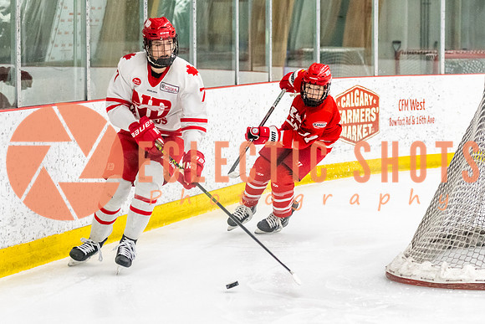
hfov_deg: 14.3
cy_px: 153
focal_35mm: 144
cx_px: 242
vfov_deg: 9.6
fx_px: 1936
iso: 4000
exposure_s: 1/800
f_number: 2.8
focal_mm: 86
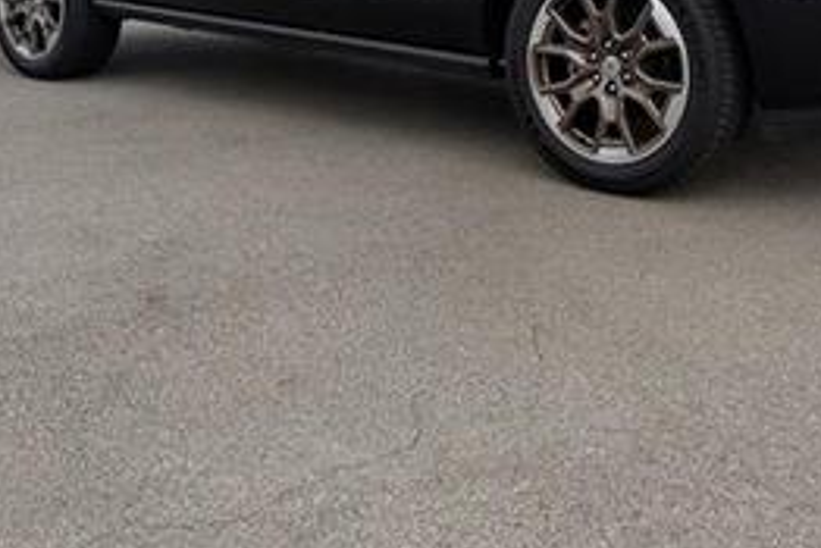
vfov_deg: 26.3
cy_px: -31
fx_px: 1095
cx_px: 526
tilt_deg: -1.4
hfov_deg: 40.7
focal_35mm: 48
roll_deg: +0.9
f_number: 1.78
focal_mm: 6.76
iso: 80
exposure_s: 1/2110
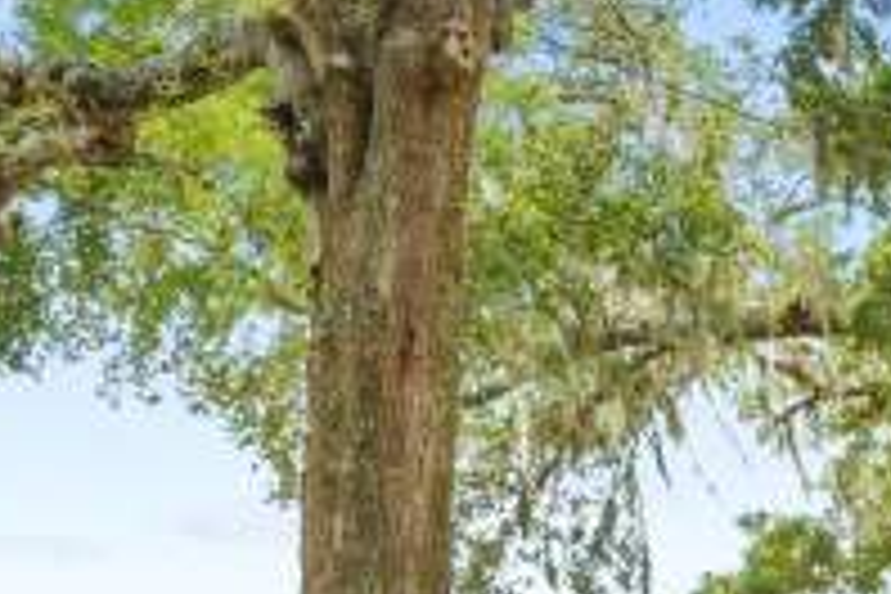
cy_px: 763
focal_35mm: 85
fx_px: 2104
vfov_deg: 15.3
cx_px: 1530
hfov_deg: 19.1
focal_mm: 21
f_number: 8
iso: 200
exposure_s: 1/60
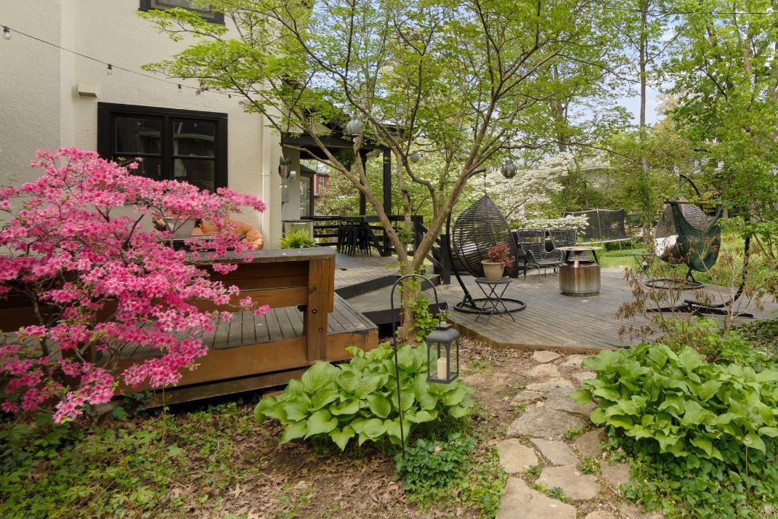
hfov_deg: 78.2
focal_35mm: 21
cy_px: 212
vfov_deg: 59.1
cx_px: 527
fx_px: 454
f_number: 8
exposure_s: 1/500
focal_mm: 10
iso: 400
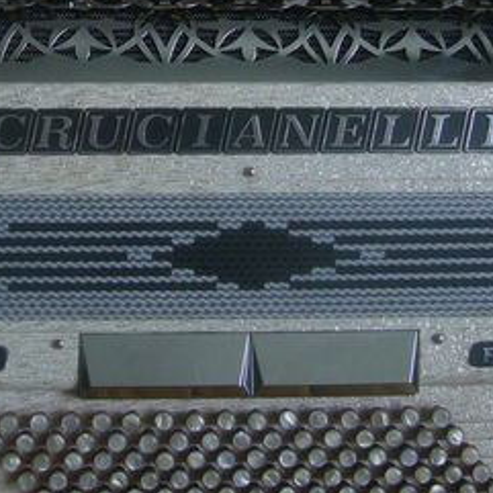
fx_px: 1321
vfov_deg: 20.8
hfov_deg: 21.1
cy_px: 70
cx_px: 205
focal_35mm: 82
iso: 100
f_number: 2.8
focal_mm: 5.8
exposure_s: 1/25
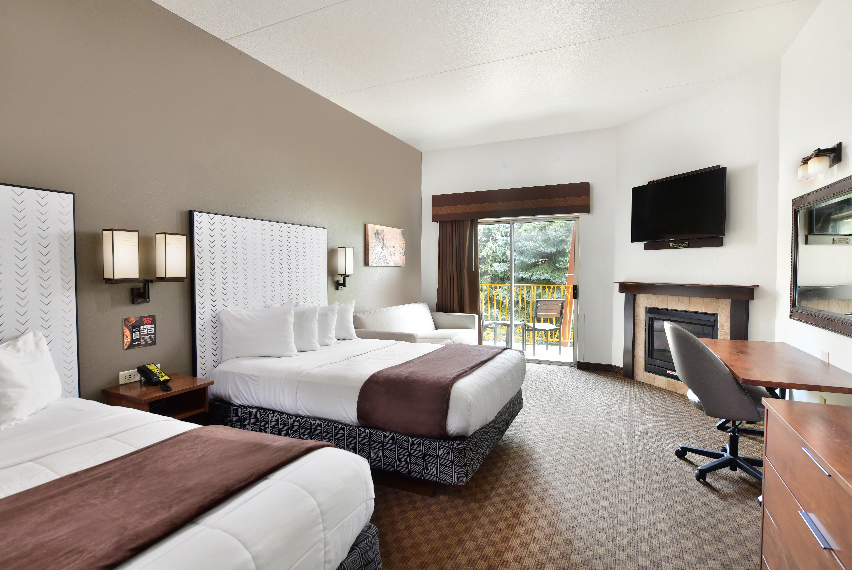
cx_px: 426
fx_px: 426
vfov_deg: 67.5
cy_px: 285
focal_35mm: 18
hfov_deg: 90.0
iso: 250
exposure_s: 1/6
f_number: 5.6
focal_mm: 18
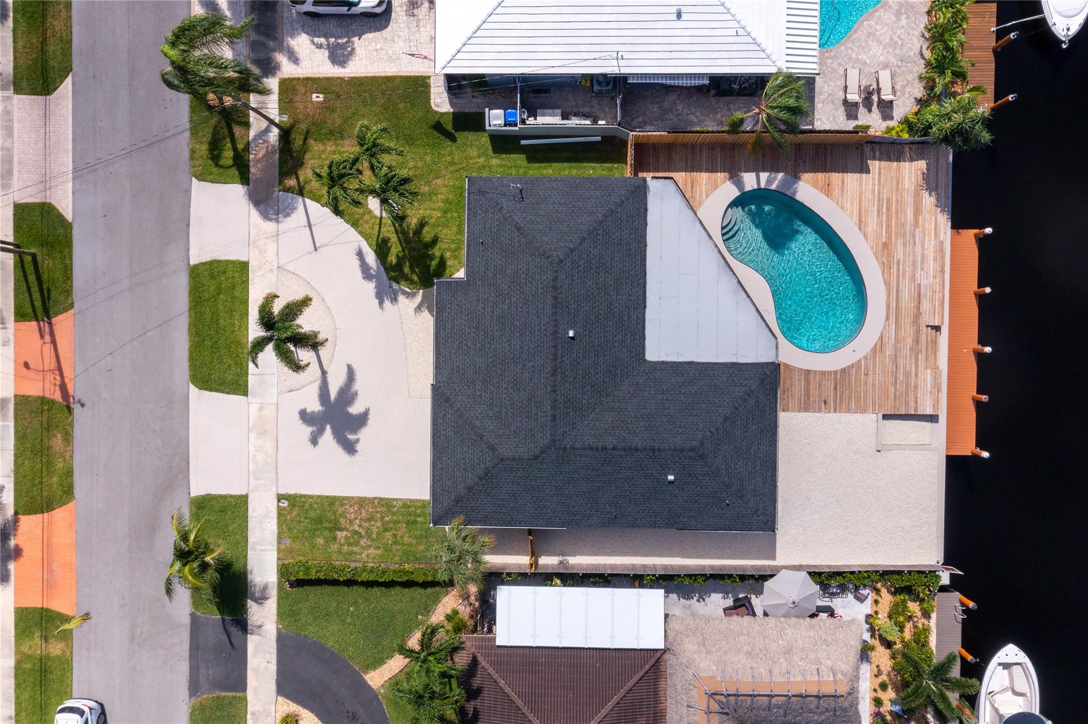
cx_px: 544
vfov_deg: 46.4
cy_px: 362
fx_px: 846
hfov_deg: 65.5
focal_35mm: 28
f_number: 8
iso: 100
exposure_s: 1/640
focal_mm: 10.26
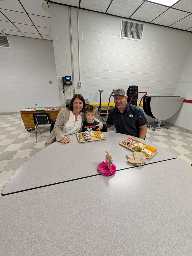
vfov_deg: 110.5
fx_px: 89
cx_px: 96
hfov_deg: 94.6
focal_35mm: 12
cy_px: 128
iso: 100
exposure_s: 1/60
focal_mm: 2.02
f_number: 1.7
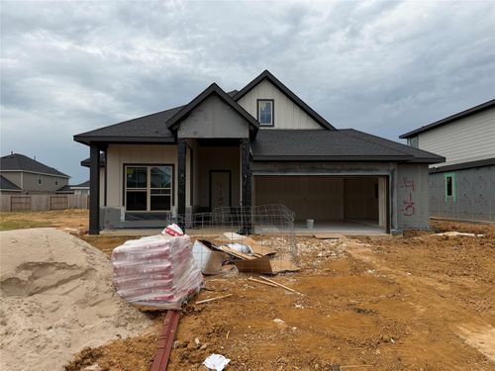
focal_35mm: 24
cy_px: 186
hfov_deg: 71.6
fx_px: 343
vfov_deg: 56.8
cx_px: 248
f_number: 1.78
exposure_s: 1/7353
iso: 80
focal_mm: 6.76
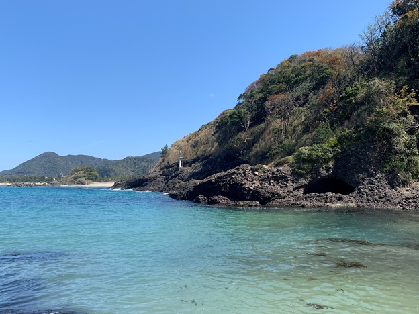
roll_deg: -0.2
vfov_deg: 46.7
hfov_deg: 59.9
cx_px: 218
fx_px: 363
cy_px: 139
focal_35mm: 30
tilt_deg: +8.0
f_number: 1.8
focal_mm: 4.25
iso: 25
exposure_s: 1/1689
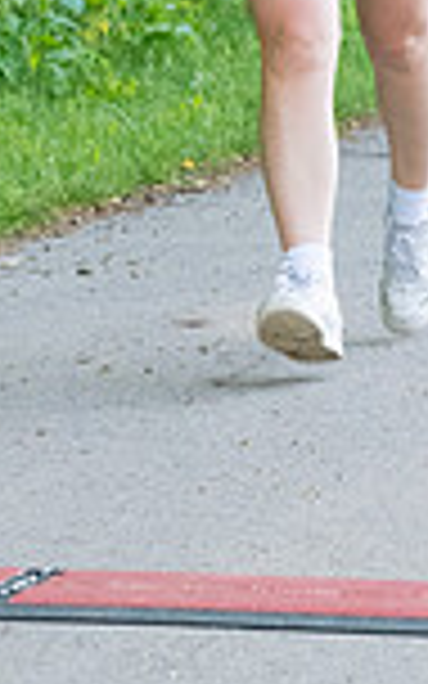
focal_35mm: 389
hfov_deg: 3.4
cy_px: -176
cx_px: 313
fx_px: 7260
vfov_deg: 5.4
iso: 3200
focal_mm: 86
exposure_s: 1/1250
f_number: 5.6
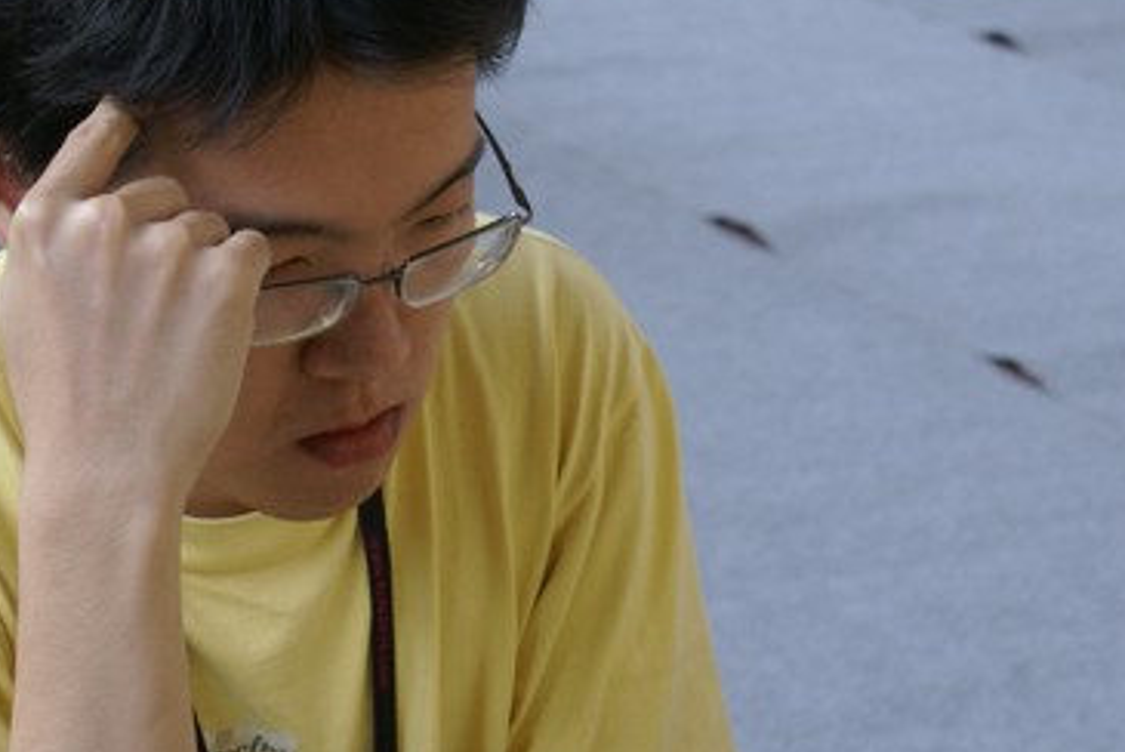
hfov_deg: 17.7
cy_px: 379
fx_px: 3597
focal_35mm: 115
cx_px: 370
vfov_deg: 11.9
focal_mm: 40
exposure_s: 1/60
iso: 250
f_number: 5.6
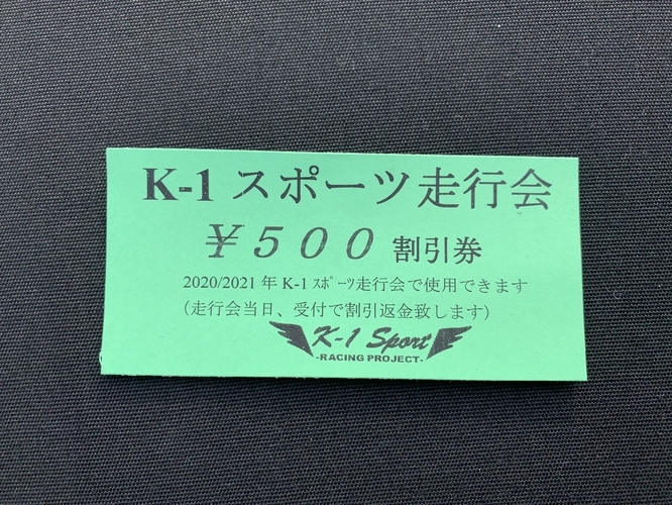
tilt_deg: -78.0
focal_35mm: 26
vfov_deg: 53.1
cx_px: 336
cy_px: 252
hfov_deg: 67.3
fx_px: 505
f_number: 1.8
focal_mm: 4.25
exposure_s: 1/1124
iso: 25
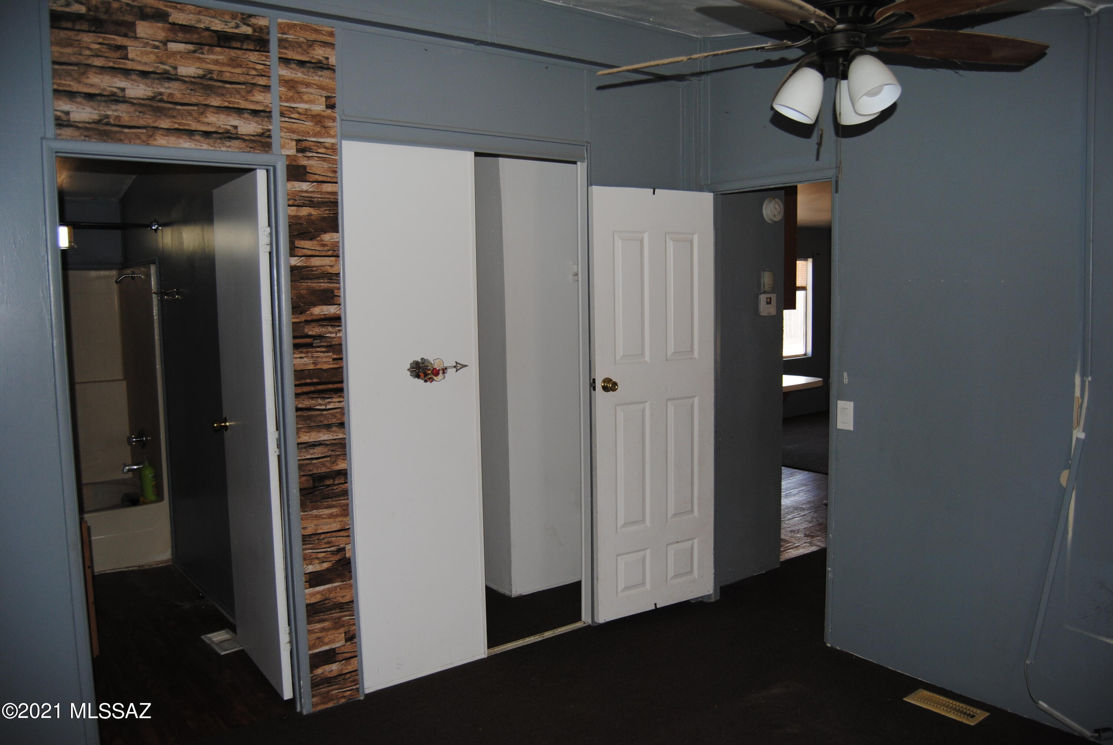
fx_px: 836
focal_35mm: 27
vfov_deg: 48.0
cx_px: 556
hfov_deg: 67.3
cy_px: 372
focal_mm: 18
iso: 200
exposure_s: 1/60
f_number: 3.5
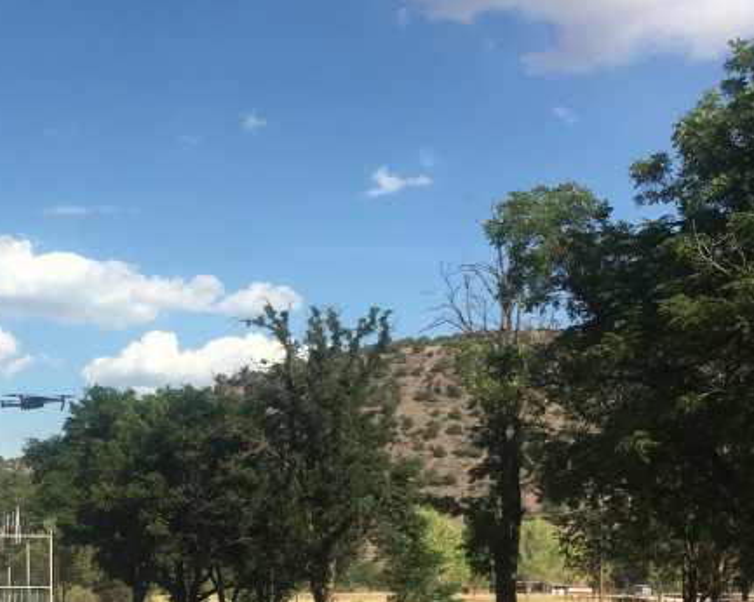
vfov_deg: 22.5
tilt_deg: +2.4
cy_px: 470
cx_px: 127
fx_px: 1494
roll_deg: -1.7
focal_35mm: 67
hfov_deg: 27.6
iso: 25
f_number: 2.2
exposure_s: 1/1748
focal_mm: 4.15
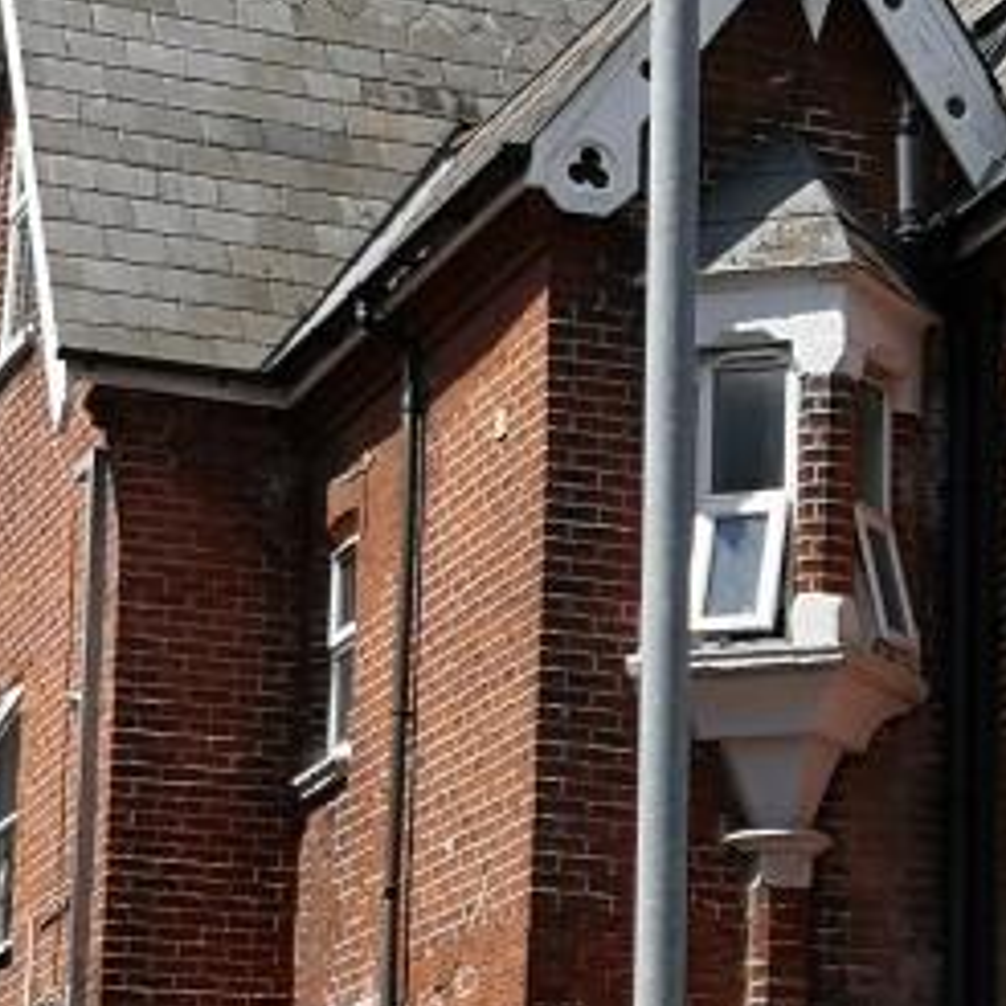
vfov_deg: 12.4
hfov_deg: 12.0
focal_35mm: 140
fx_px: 4603
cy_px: 834
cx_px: 1439
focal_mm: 3.95
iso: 50
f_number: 1.6
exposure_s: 1/2387
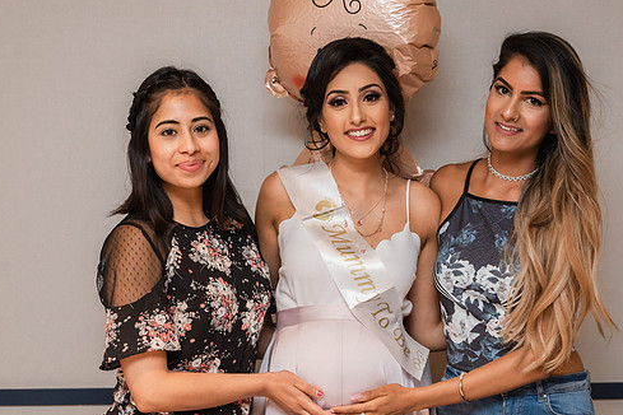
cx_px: 350
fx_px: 1073
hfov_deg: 32.3
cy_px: 209
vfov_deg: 21.9
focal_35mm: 62
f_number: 4
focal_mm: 46
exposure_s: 1/160
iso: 2500
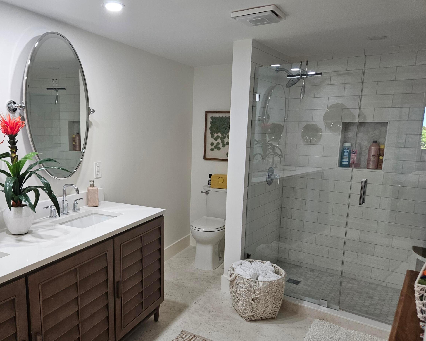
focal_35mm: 28
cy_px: 191
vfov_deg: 51.4
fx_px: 353
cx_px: 164
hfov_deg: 61.5
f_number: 1.8
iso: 200
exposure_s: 1/120
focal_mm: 5.4
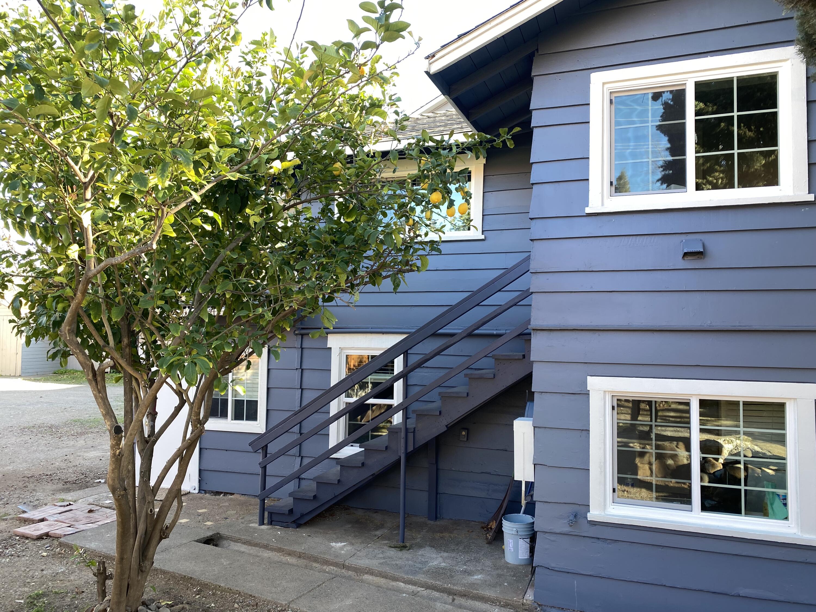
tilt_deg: +2.0
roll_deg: -0.9
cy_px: 306
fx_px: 613
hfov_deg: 67.3
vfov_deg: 53.1
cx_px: 408
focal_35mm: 26
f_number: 1.8
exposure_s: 1/122
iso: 40
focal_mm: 4.25
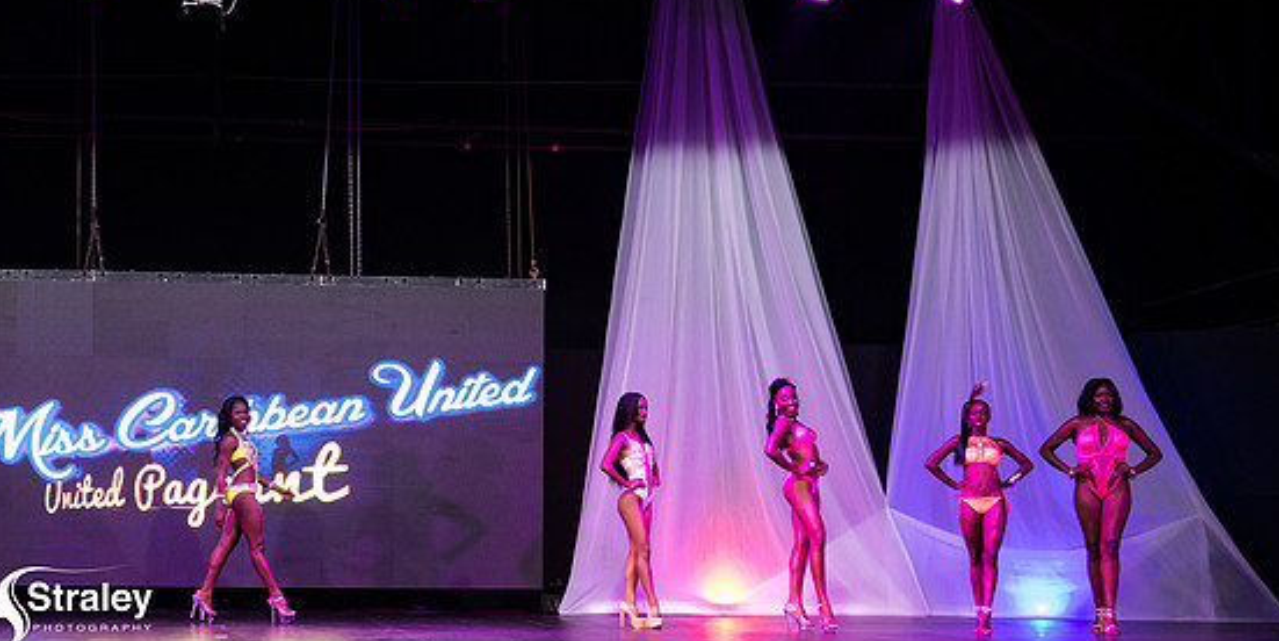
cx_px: 283
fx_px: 1884
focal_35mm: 57
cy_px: 458
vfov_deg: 19.2
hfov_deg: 36.4
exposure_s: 1/160
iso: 4000
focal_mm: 32
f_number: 2.8
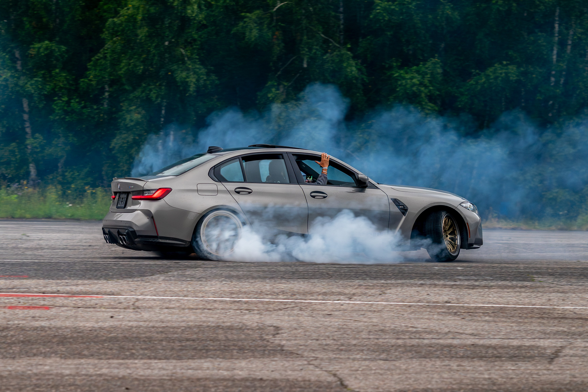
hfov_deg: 13.9
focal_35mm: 147
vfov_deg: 9.3
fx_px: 2406
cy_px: 200
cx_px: 197
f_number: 3.5
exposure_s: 1/250
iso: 640
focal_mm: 85
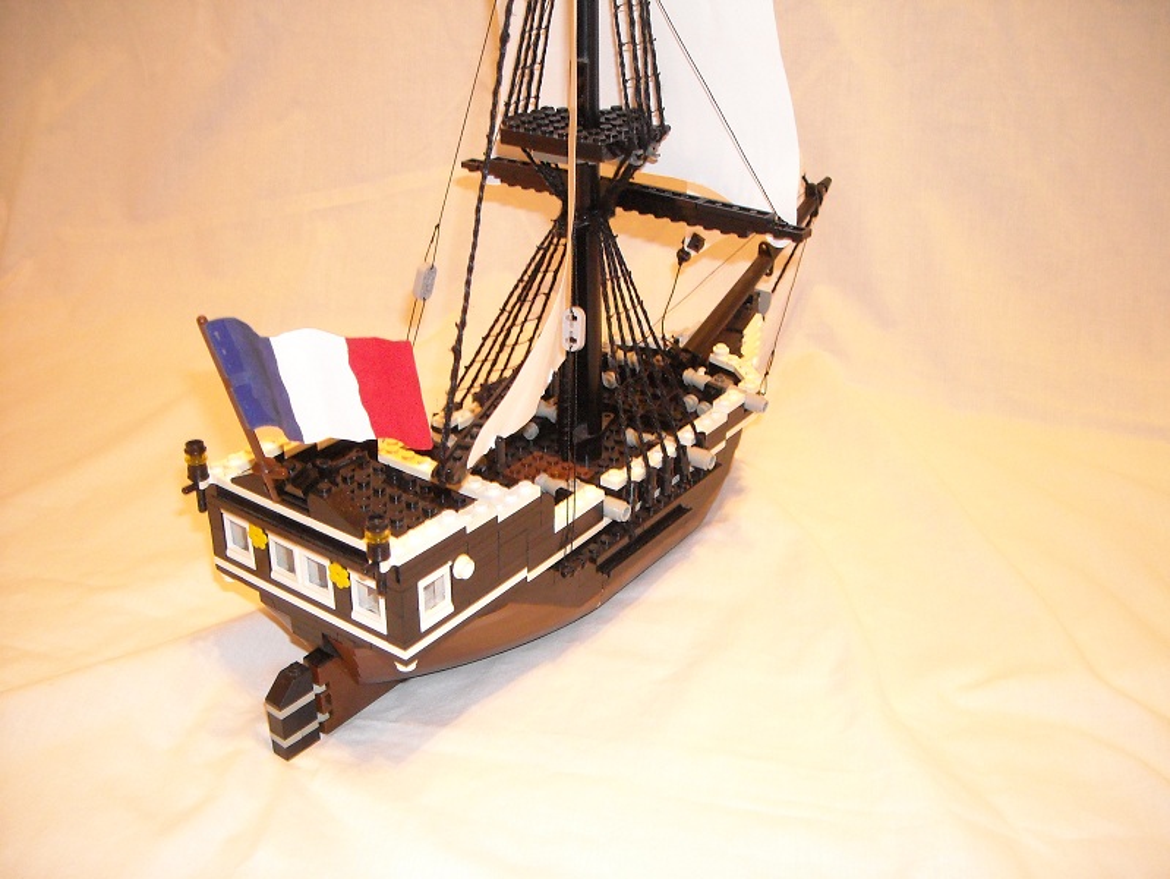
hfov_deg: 52.6
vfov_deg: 40.7
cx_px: 585
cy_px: 440
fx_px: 1184
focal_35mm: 35
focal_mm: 5.7
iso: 400
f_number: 2.8
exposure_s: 1/11
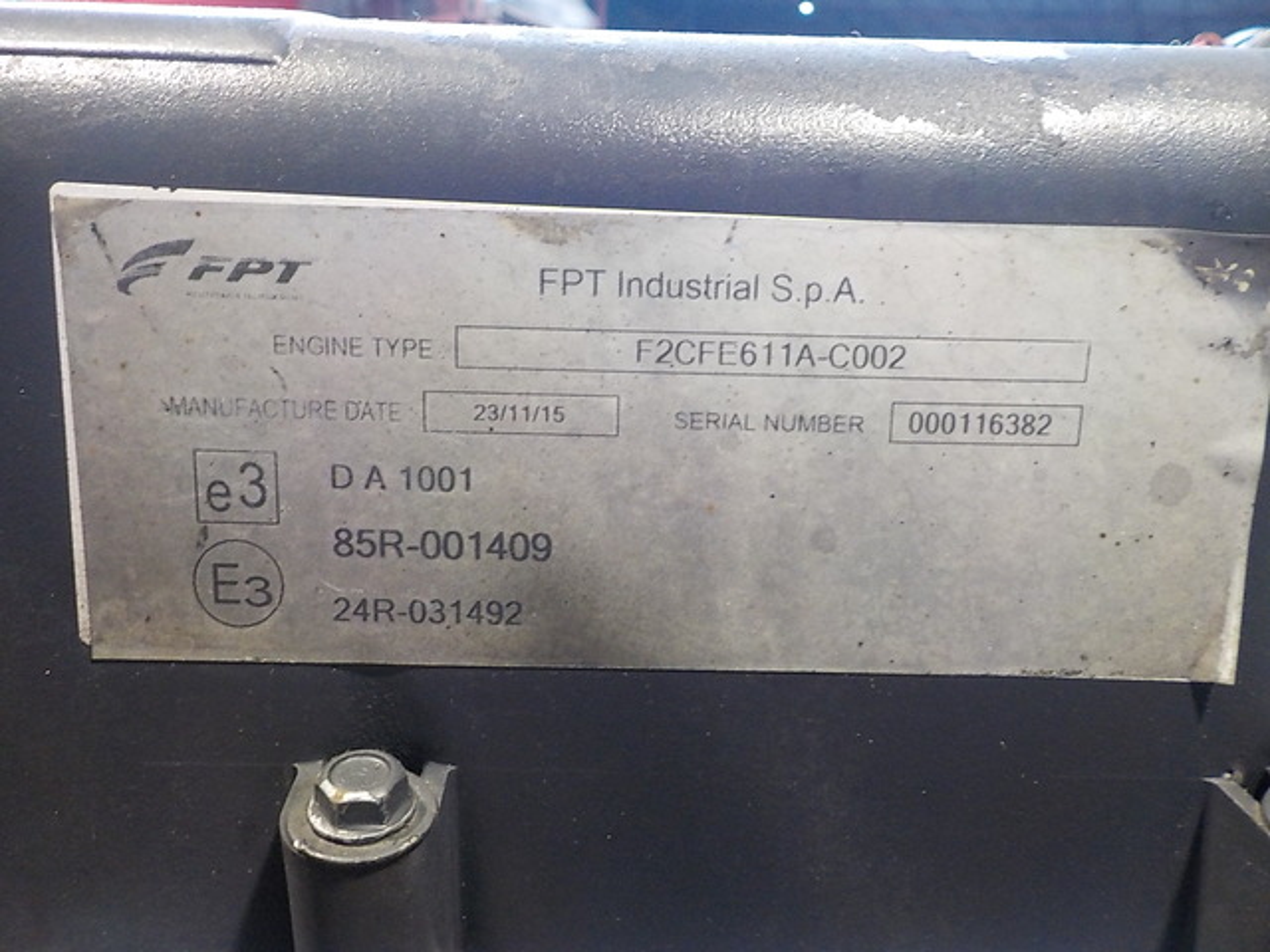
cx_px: 635
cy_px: 476
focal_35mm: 30
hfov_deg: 60.0
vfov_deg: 46.8
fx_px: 1101
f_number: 3.3
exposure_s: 1/20
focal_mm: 4.1
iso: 400
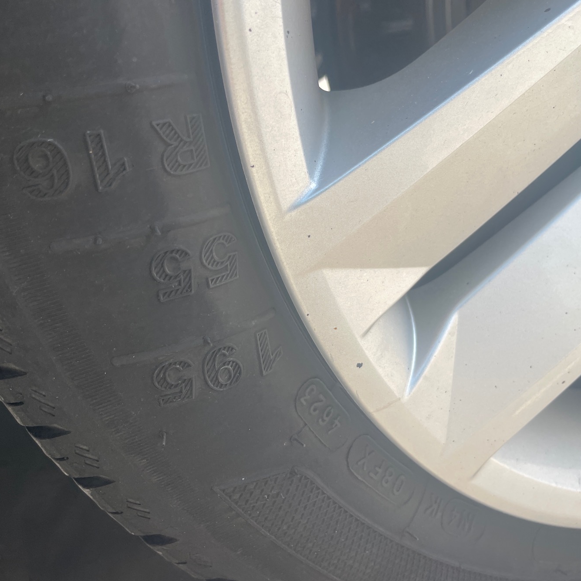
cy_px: 293
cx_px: 257
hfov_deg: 52.4
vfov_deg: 52.5
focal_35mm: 31
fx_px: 589
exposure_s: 1/496
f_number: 1.6
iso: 32
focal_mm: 4.2
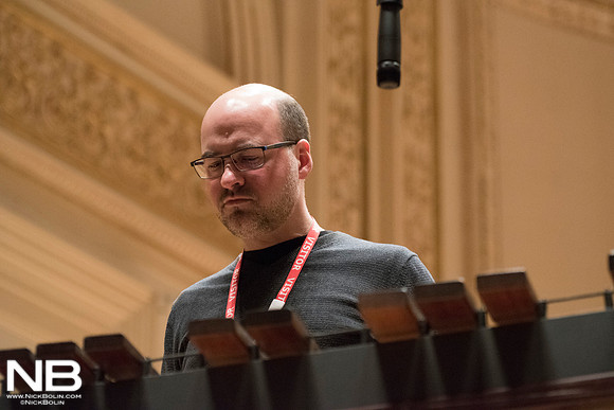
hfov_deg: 14.7
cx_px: 307
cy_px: 205
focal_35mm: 140
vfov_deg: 9.8
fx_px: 2388
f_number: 6.3
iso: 12800
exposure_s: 1/160
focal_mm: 140
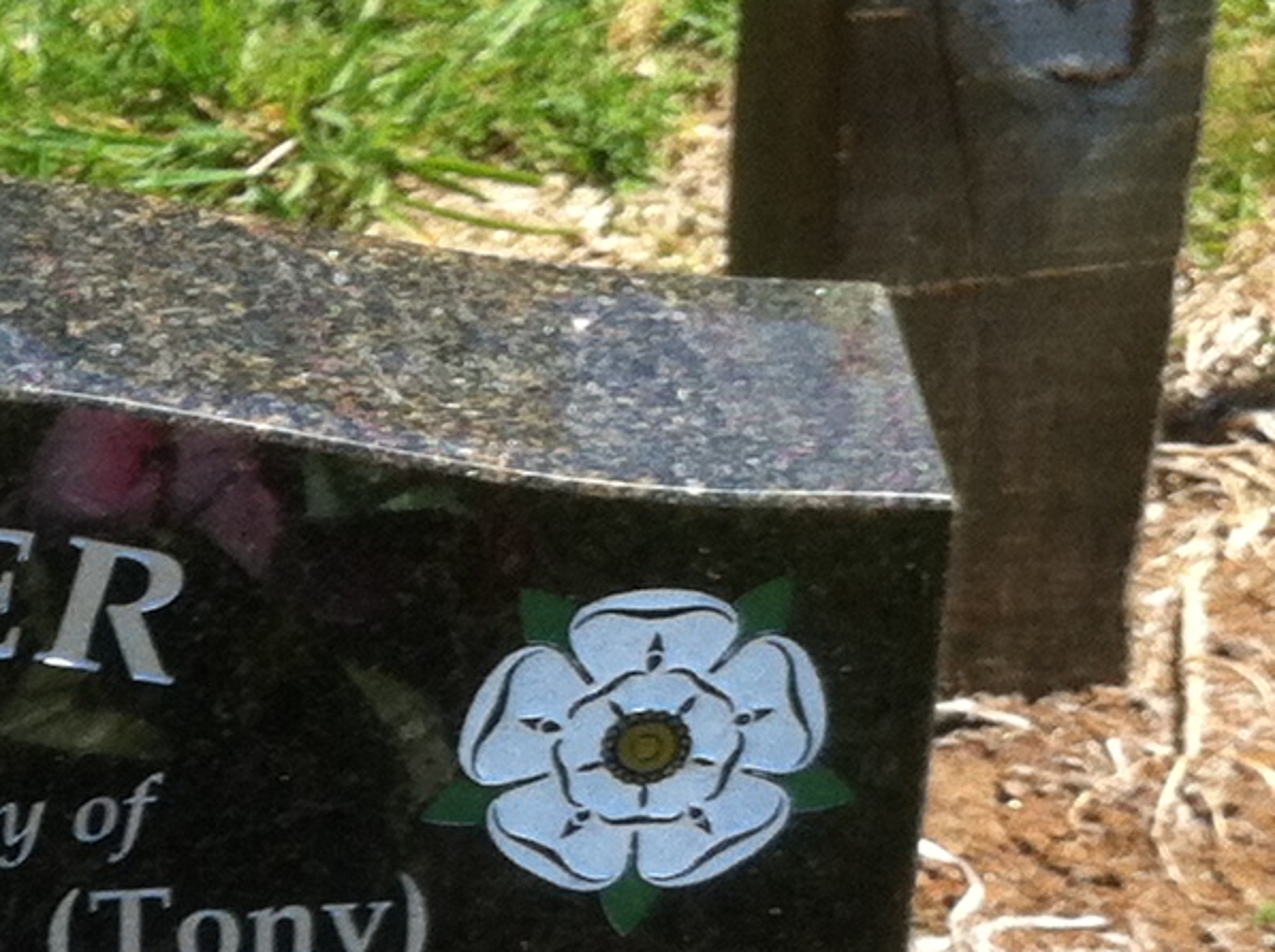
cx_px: -160
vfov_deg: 9.4
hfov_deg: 12.8
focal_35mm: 152
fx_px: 5591
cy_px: 1469
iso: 80
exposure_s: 1/754
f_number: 2.8
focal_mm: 3.85
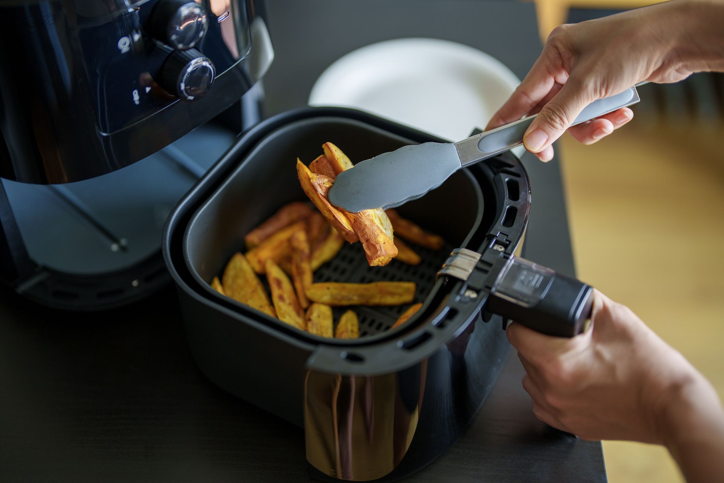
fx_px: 1005
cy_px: 242
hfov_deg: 39.6
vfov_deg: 27.0
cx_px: 362
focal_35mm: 50
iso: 160
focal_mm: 50
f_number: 1.4
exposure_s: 1/250
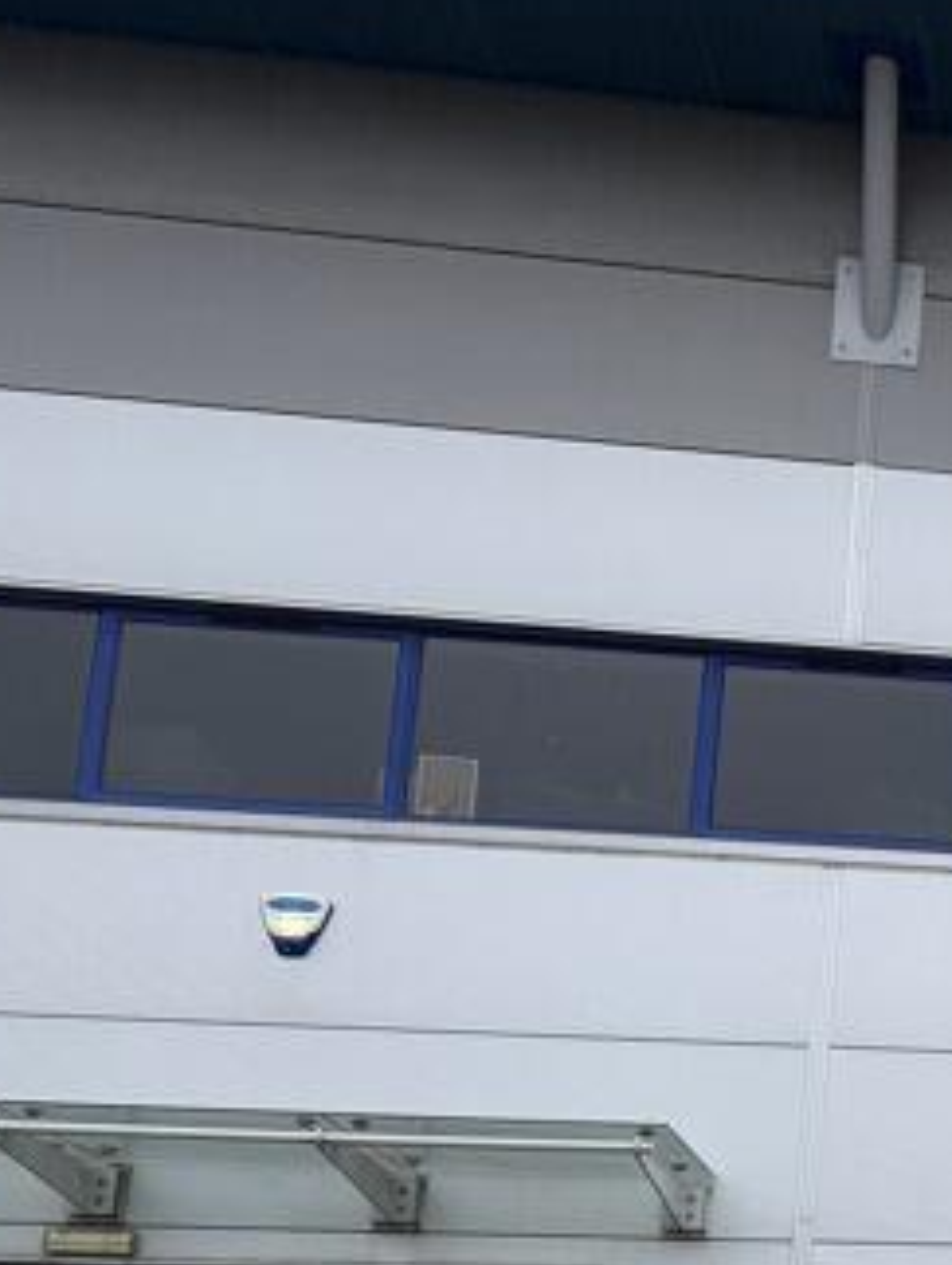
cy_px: 1018
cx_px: 1951
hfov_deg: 15.3
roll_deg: +0.8
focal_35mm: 76
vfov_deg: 25.2
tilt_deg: +13.0
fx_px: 2781
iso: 200
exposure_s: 1/100
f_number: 1.78
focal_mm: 6.76
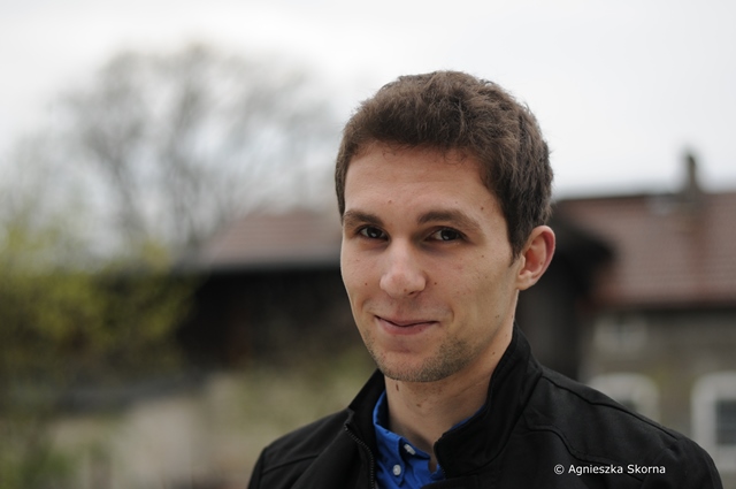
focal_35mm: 75
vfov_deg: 18.1
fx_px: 1531
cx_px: 368
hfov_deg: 27.0
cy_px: 244
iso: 200
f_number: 2
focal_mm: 50
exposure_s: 1/1250
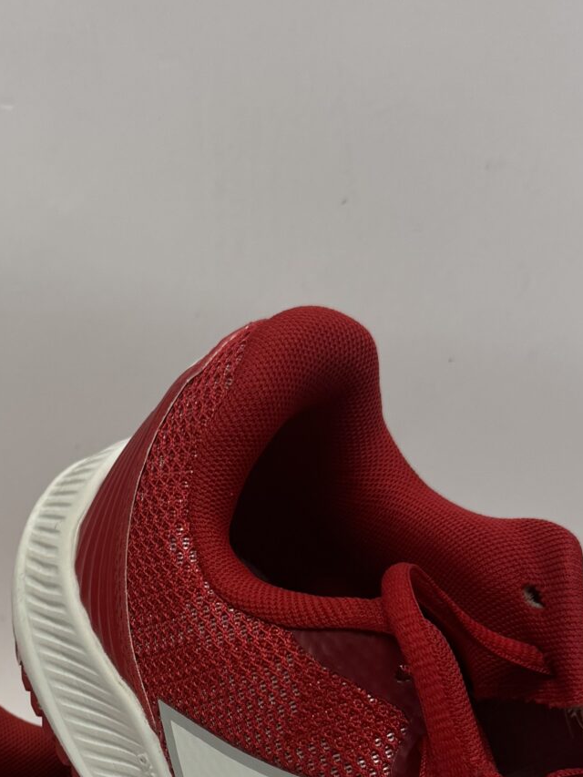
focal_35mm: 72
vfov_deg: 25.3
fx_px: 1616
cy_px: 835
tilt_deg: -26.5
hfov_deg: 20.1
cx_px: 69
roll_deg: +0.4
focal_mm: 6.76
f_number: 1.78
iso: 100
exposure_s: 1/120
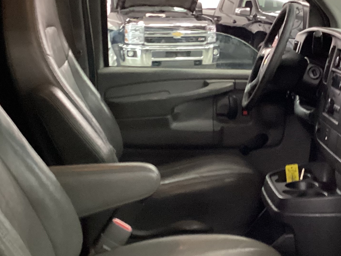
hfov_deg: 27.1
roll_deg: -0.5
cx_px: 248
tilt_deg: -12.7
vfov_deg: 20.7
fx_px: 699
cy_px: 140
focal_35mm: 71
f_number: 2.4
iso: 500
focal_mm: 3.3
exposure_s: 1/25
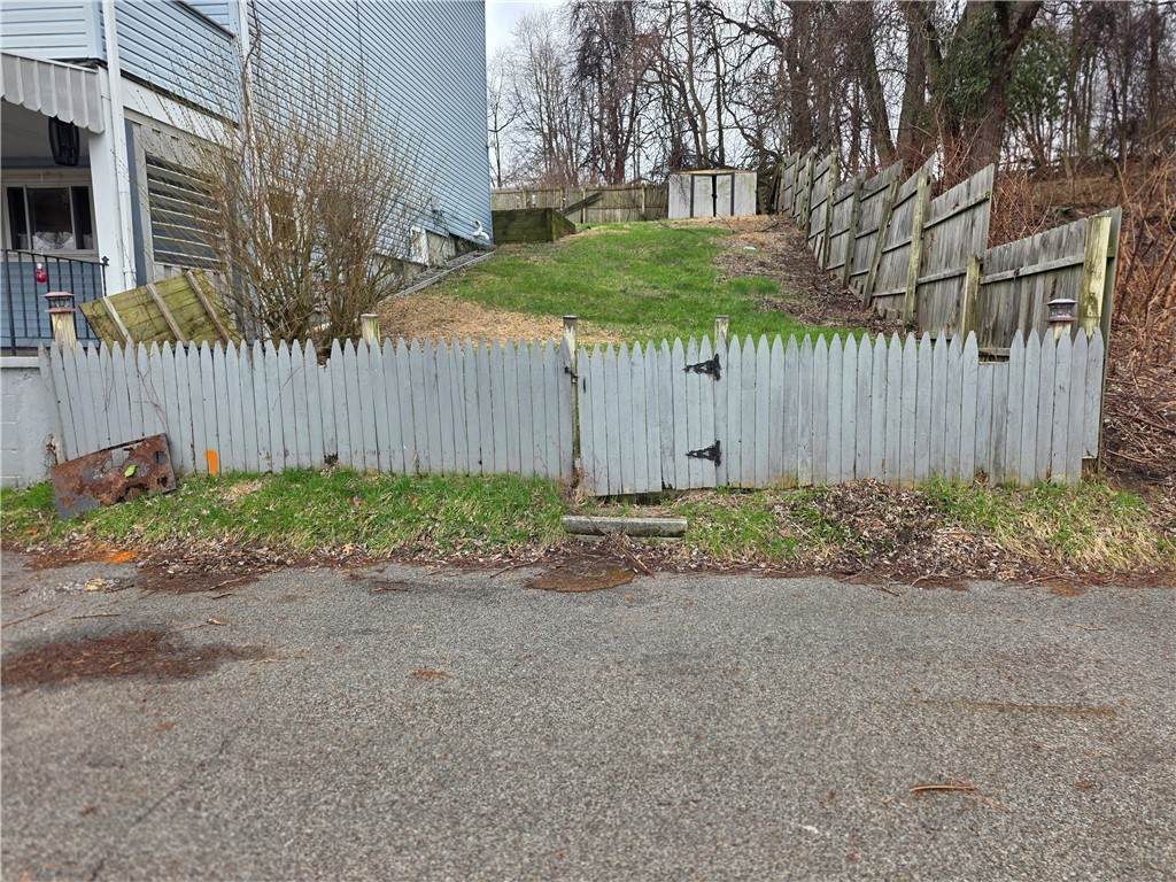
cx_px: 588
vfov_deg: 58.9
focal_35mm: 23
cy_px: 441
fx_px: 781
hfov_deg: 73.9
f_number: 1.7
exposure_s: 1/359
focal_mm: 6.25
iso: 40
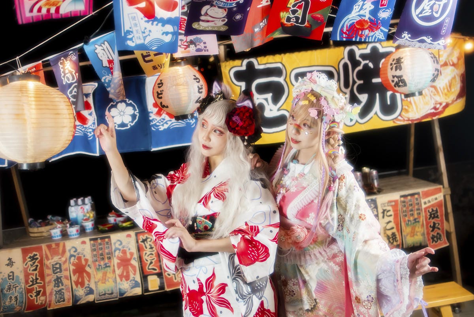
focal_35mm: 35
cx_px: 237
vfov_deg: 37.9
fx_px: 461
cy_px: 158
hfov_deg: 54.4
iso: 400
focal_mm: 35
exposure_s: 1/200
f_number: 2.8
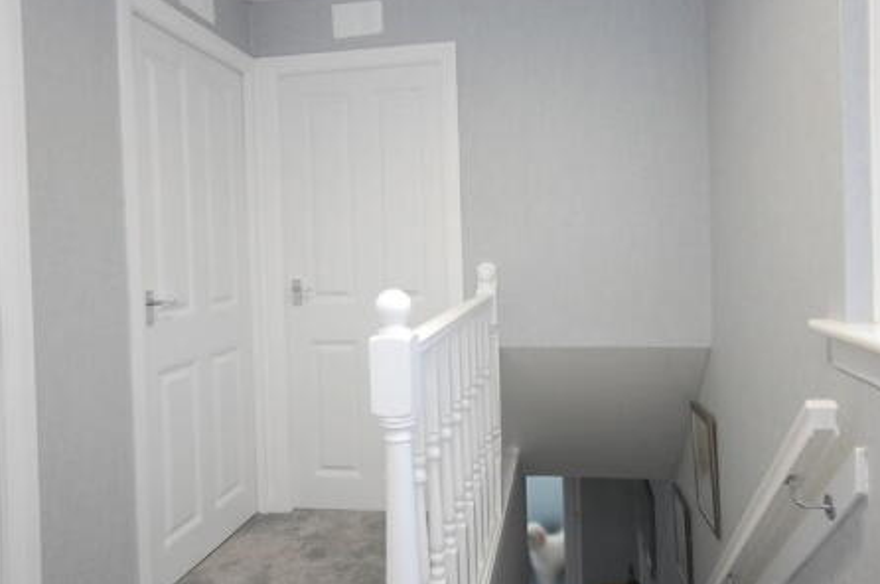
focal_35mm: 25
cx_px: 474
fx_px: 619
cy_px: 262
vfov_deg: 50.4
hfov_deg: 70.7
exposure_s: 1/30
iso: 400
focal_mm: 11.5
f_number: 4.5
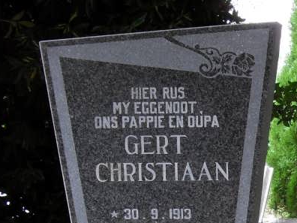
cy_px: 284
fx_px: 909
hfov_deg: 17.0
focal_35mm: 106
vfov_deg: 13.5
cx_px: 429
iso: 100
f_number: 3.2
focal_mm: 6.3
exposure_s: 1/45
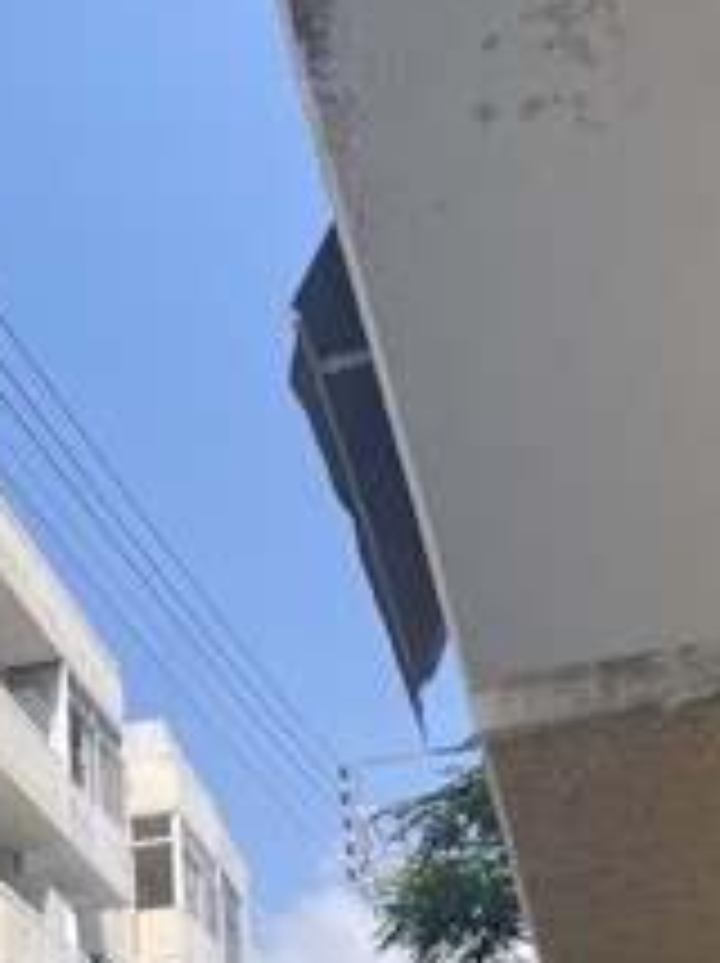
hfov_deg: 19.9
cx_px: 162
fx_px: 2029
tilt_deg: +12.0
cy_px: 1184
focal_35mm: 73
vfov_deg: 24.1
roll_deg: +4.2
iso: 32
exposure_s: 1/2183
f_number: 1.8
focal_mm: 4.25
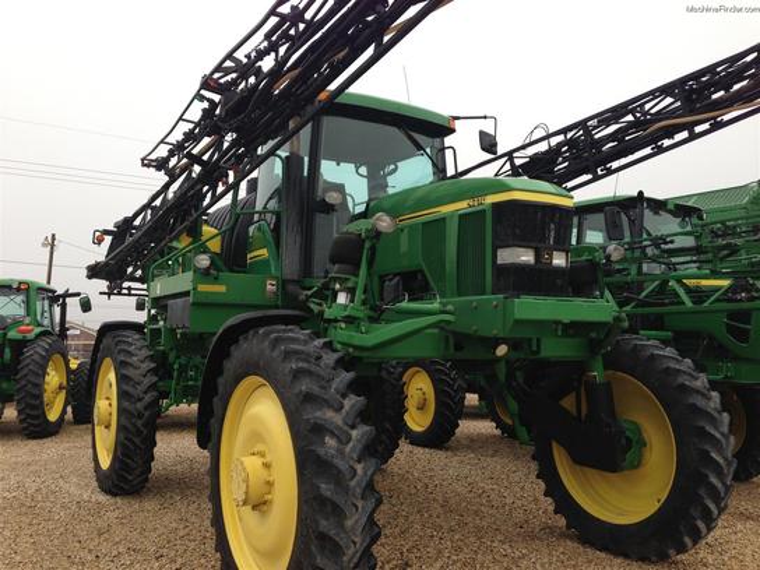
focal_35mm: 33
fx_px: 725
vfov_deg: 42.9
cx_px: 380
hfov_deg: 55.4
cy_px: 285
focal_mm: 4.13
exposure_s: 1/393
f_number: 2.4
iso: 50
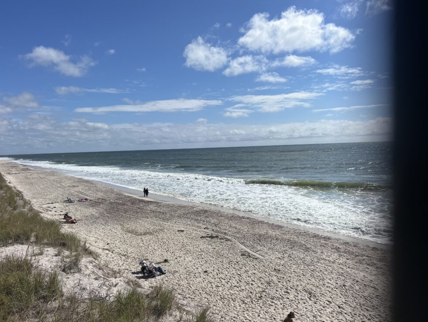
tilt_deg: -1.7
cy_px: 158
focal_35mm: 27
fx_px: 334
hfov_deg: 65.3
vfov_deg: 51.4
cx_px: 217
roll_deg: +2.8
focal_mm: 5.7
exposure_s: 1/11364
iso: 50
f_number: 1.5
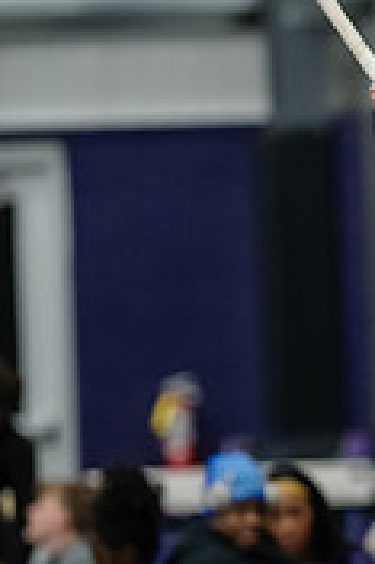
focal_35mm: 766
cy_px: 295
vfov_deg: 2.7
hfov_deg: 1.8
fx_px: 11991
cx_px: 471
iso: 4000
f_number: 2.8
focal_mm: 300
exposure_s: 1/500
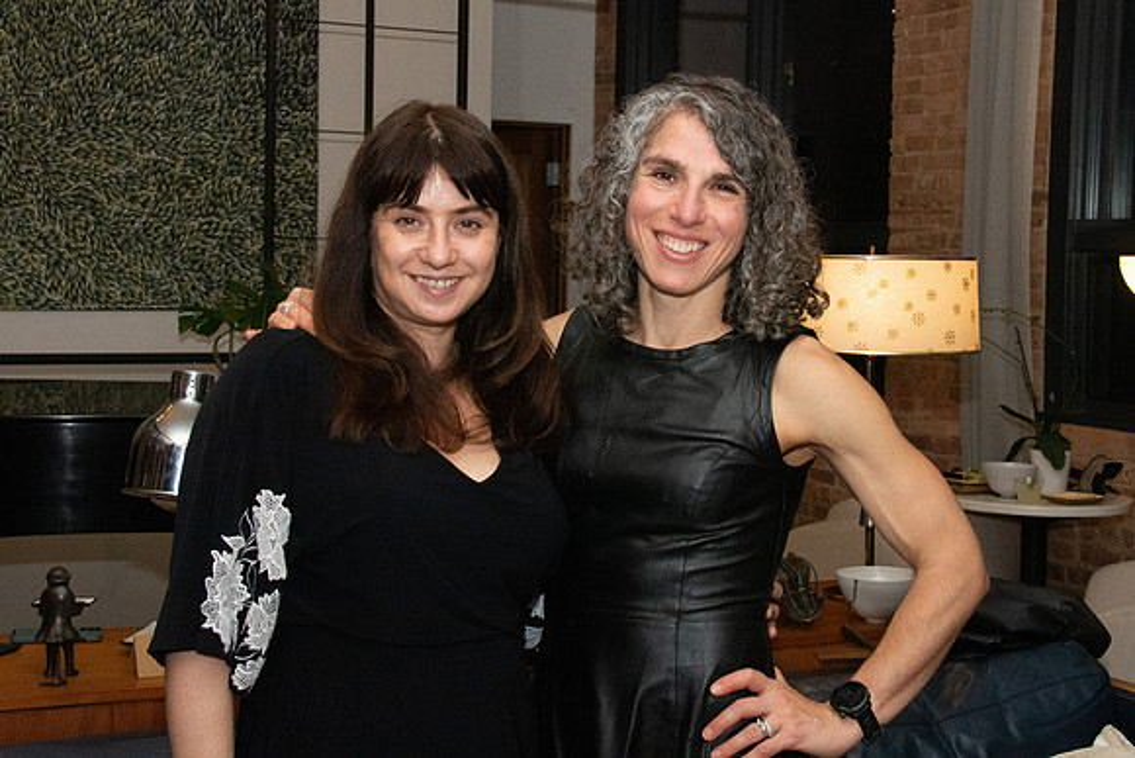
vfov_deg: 23.2
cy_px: 336
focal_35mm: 58
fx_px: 1841
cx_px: 568
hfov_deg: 34.3
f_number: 11
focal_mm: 35
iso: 5000
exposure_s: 1/200
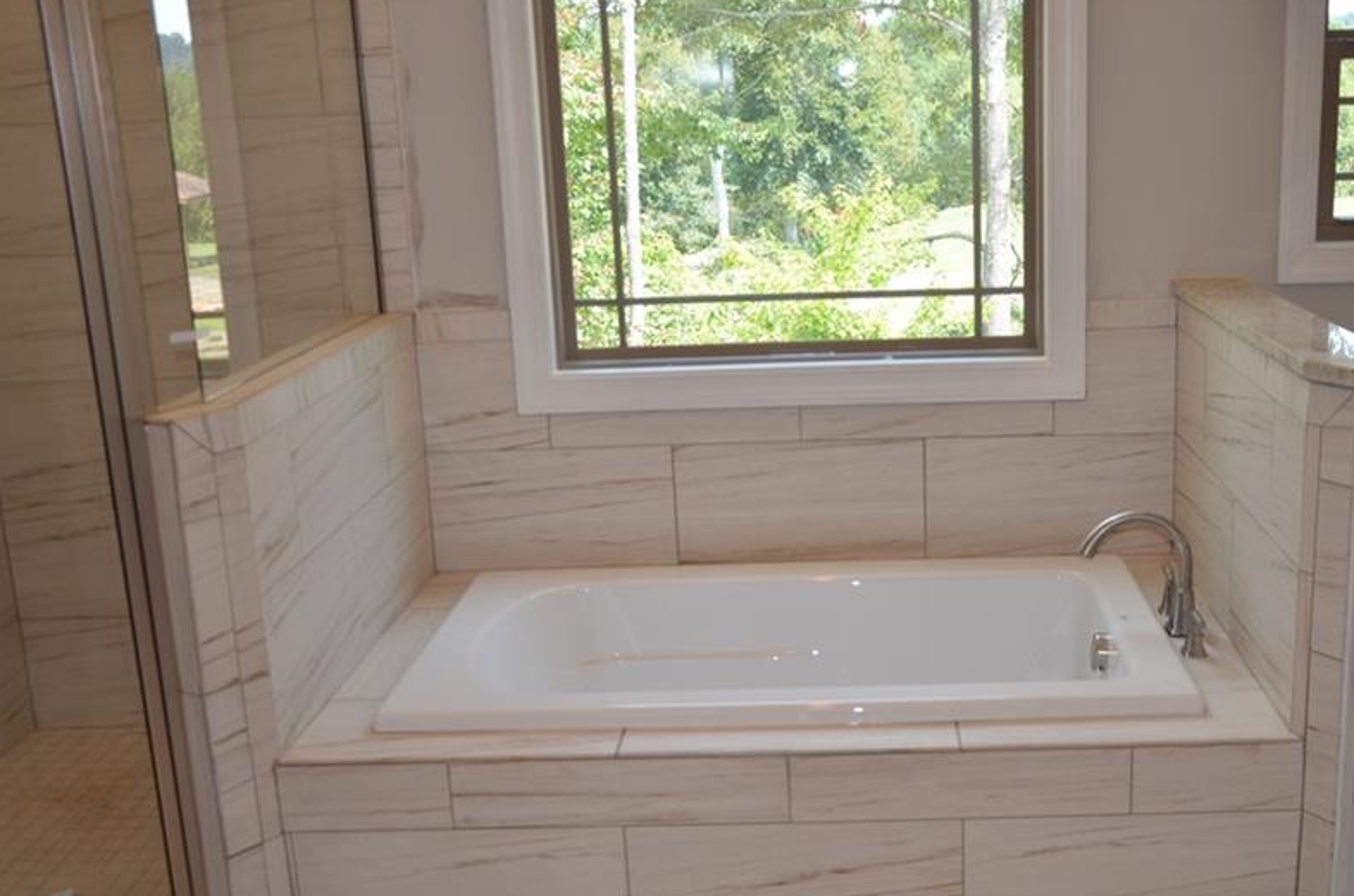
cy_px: 492
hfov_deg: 45.2
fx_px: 1613
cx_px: 823
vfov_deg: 31.0
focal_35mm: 43
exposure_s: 1/125
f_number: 3.8
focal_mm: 22
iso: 200
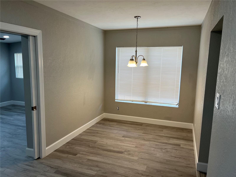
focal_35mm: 26
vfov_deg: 53.1
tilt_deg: -9.0
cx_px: 118
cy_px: 88
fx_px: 177
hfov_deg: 67.3
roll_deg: -1.2
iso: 50
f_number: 1.6
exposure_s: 1/120
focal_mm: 5.1
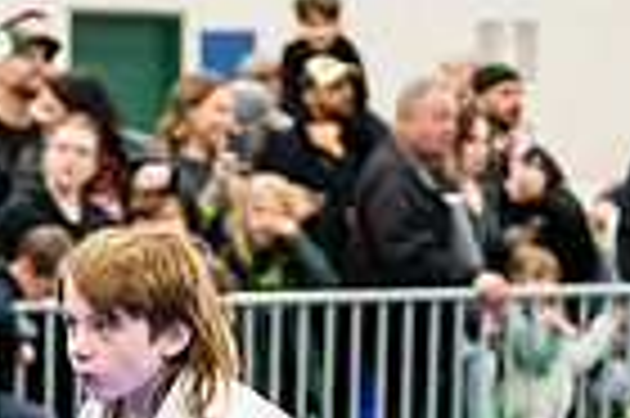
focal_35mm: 290
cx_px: -171
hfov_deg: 7.0
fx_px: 5069
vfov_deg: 4.7
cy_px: 717
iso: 6400
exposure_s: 1/640
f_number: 2.8
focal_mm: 70
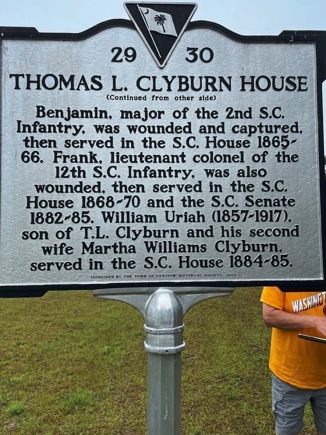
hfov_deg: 45.4
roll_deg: -0.3
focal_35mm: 31
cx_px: 163
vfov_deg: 58.3
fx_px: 389
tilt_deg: +4.9
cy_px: 199
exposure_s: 1/1092
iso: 32
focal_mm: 4.2
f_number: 1.6
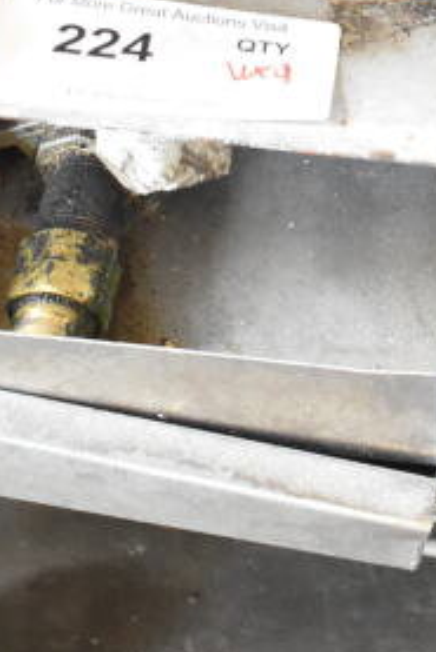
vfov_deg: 12.9
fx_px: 2788
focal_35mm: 154
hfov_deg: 8.9
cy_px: -219
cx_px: 318
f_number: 4.2
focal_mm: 31
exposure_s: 1/50
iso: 2800
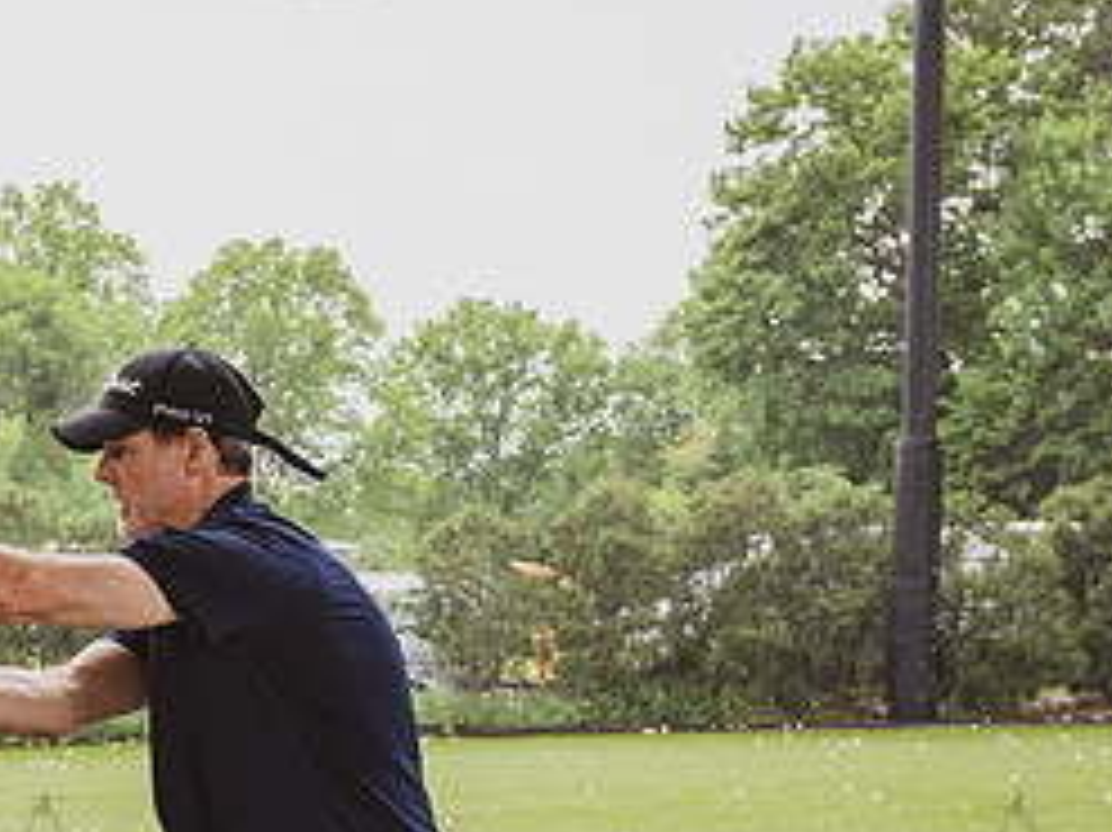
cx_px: 253
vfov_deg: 18.6
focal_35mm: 77
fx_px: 2472
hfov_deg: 25.0
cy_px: 825
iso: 400
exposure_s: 1/320
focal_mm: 24
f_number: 3.5
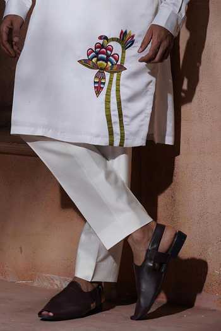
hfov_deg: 18.9
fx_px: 663
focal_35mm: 72
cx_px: 110
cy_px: 166
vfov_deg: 28.1
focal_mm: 72
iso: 125
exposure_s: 1/160
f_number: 8
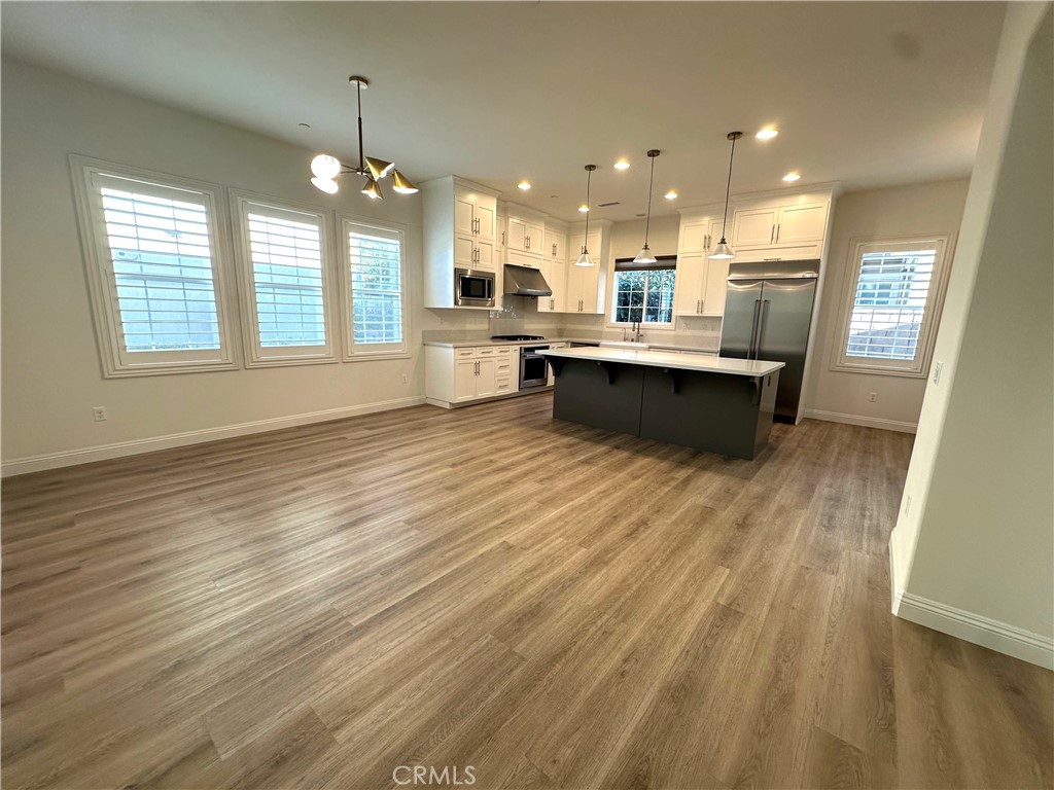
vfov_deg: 85.7
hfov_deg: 102.1
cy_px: 395
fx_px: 426
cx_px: 527
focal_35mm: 14
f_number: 2.2
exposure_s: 1/120
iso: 160
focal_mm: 2.22
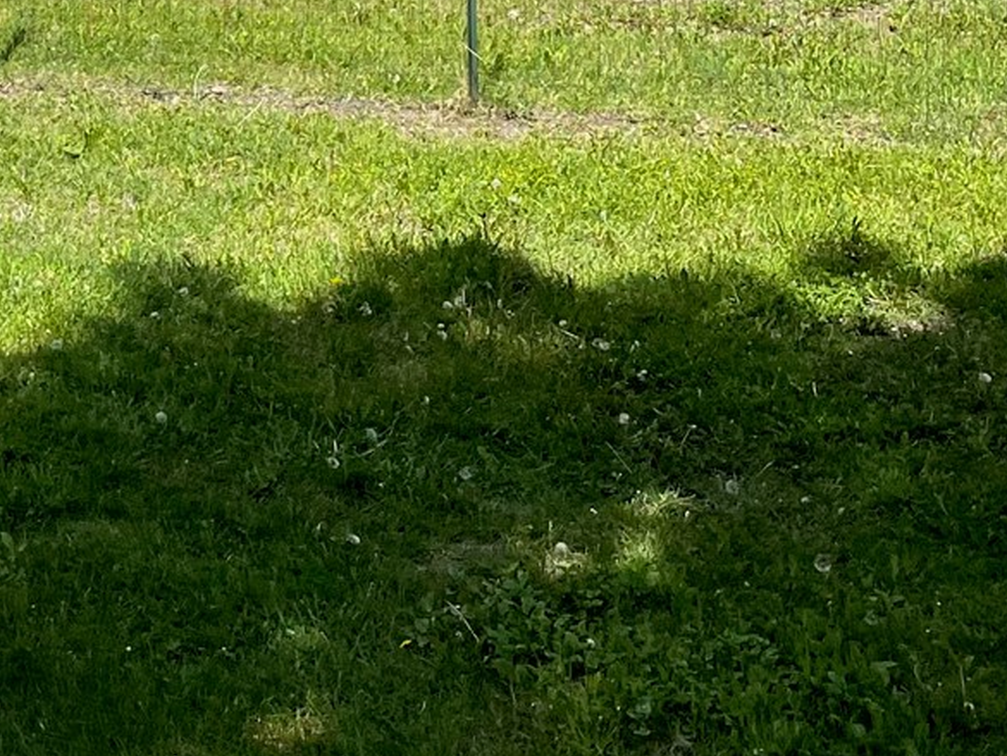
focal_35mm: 91
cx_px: -139
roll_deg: -0.1
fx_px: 2648
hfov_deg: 20.4
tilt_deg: -5.8
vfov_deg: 14.8
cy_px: -475
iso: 32
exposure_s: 1/2506
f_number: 1.6
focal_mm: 4.2
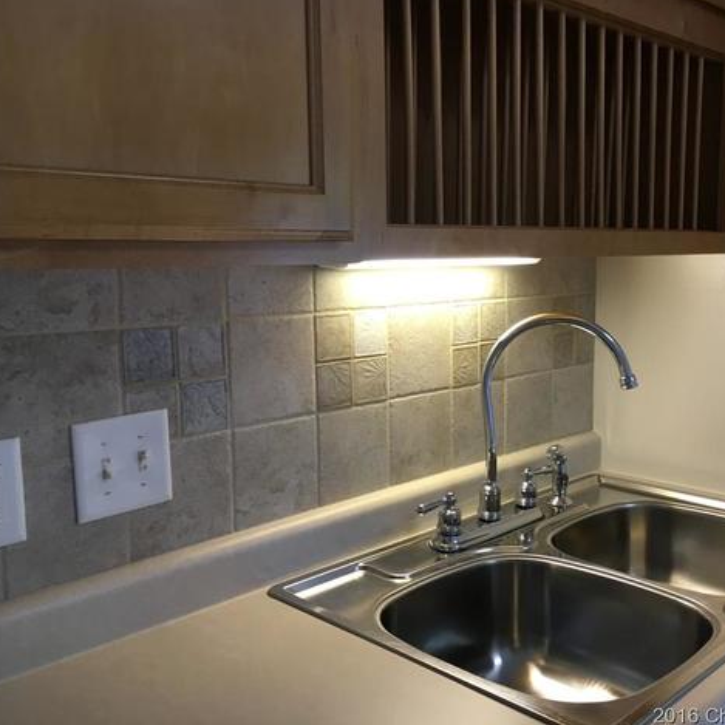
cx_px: 434
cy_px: 356
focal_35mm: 35
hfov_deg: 47.0
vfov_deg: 47.2
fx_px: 829
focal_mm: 4.15
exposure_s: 1/30
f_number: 2.2
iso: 64
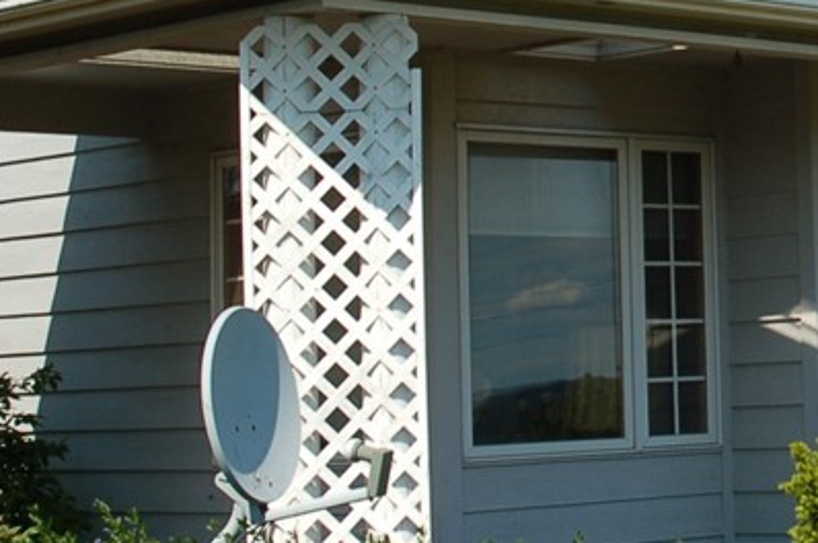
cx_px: 1115
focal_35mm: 115
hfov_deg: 16.6
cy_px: 37
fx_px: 2609
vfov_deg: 11.8
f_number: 9
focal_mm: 28
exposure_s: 1/320
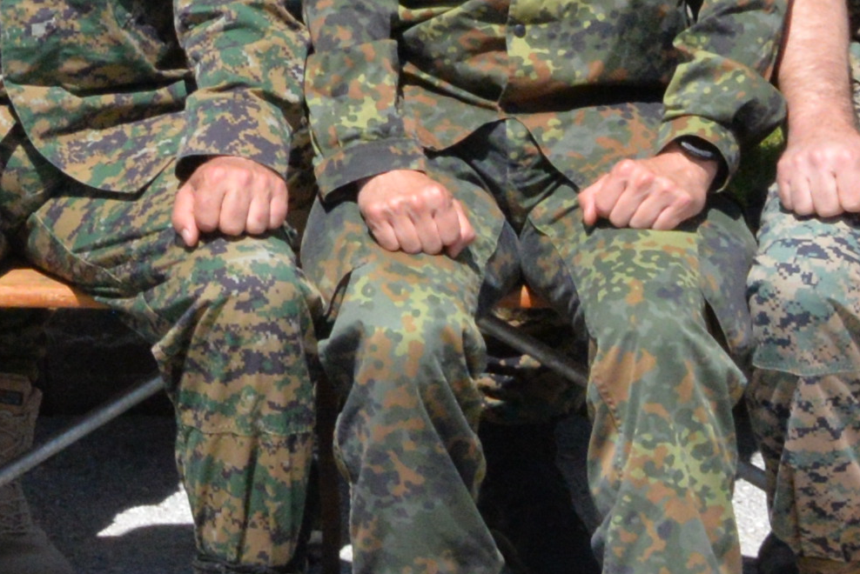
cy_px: -355
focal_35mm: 280
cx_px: -577
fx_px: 6693
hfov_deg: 7.2
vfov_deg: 4.9
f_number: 18
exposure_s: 1/1250
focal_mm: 46
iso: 2000
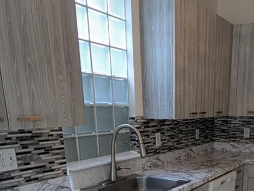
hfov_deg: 44.6
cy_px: 208
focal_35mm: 41
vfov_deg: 31.4
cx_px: 182
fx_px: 301
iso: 52
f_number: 1.95
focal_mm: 2.23
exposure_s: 1/30
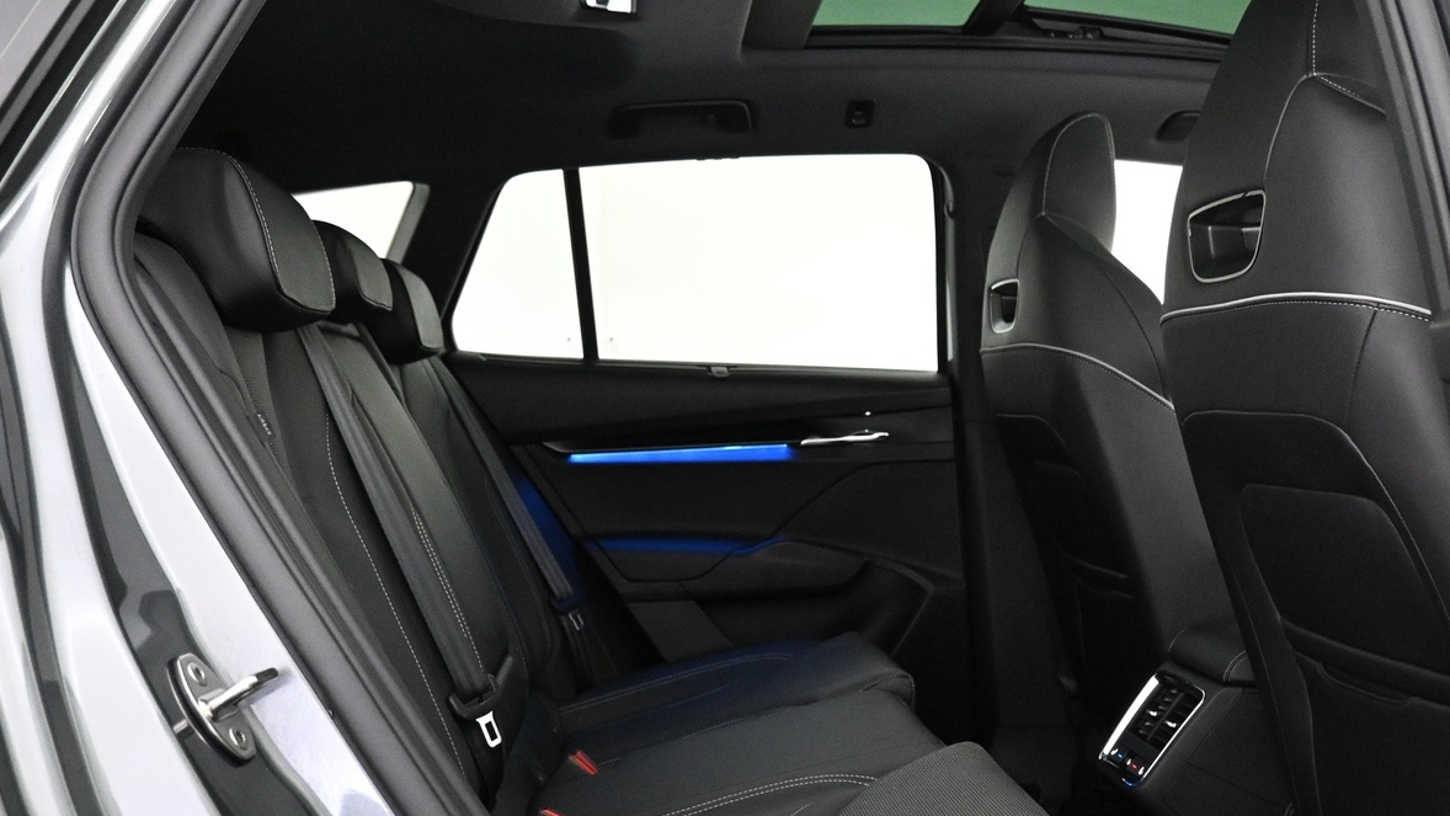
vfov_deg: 32.2
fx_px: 1412
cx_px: 740
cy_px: 462
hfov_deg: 54.4
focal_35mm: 37
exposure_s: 1/40
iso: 4000
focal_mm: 17
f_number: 3.5
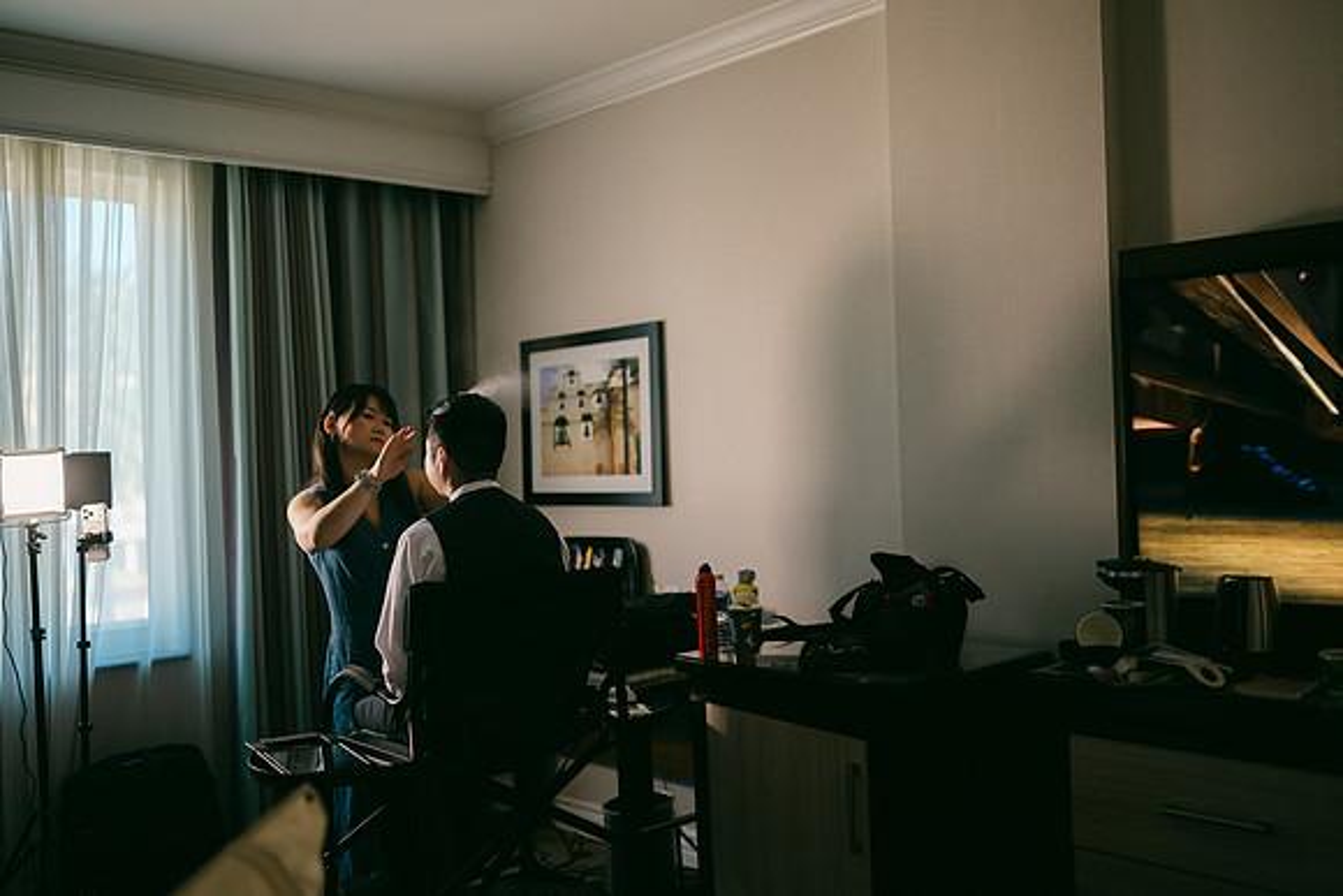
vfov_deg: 37.9
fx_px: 1306
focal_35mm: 35
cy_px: 448
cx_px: 672
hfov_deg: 54.4
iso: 400
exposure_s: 1/1000
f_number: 1.2
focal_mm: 35
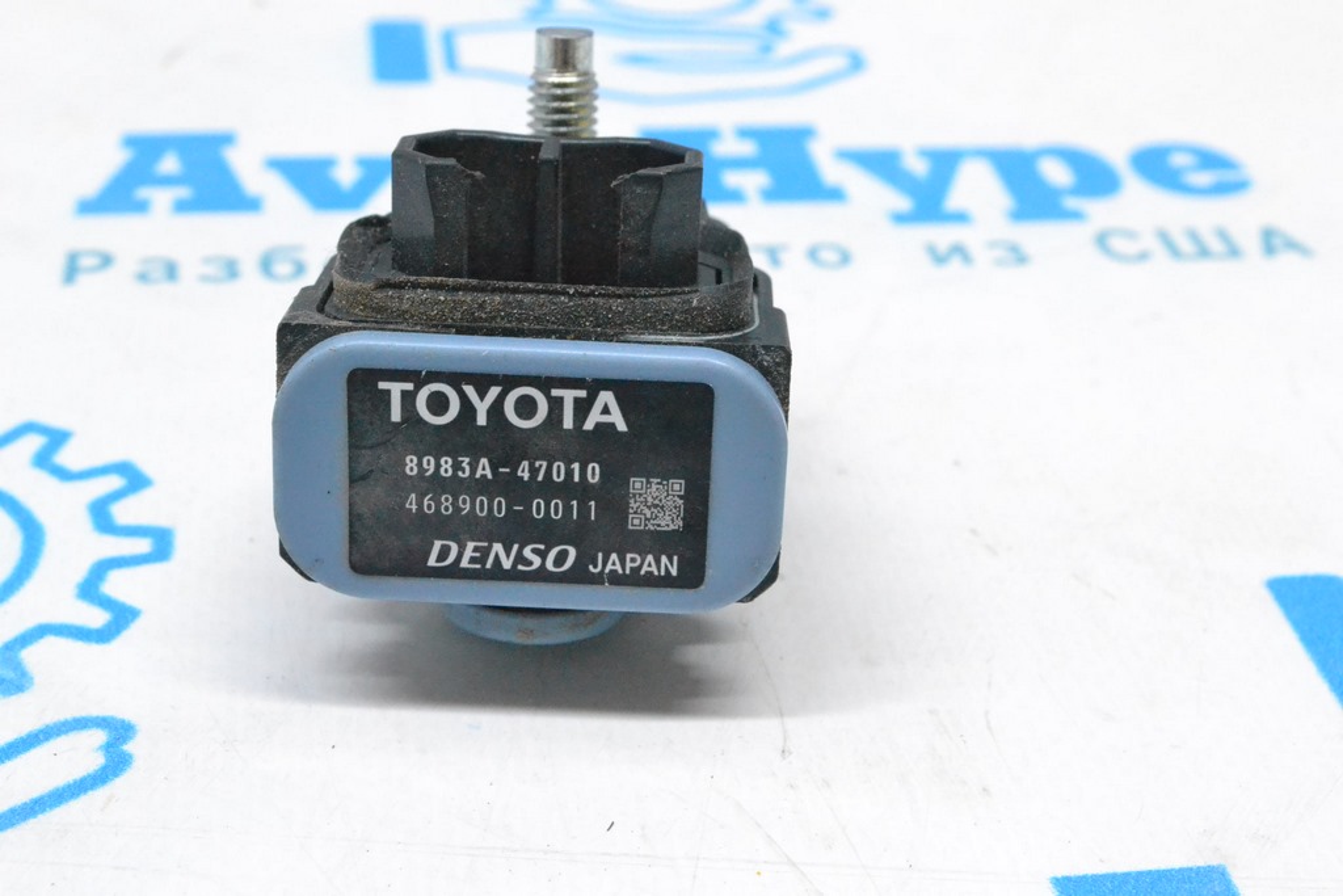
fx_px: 2238
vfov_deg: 22.6
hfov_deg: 33.4
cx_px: 672
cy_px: 448
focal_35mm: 60
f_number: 13
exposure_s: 1/100
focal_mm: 40
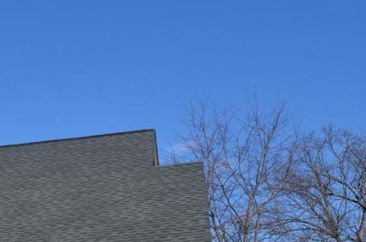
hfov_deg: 16.2
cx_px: -212
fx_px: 1156
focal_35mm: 114
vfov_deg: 11.7
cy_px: 294
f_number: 9
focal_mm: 24
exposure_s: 1/320
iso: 100
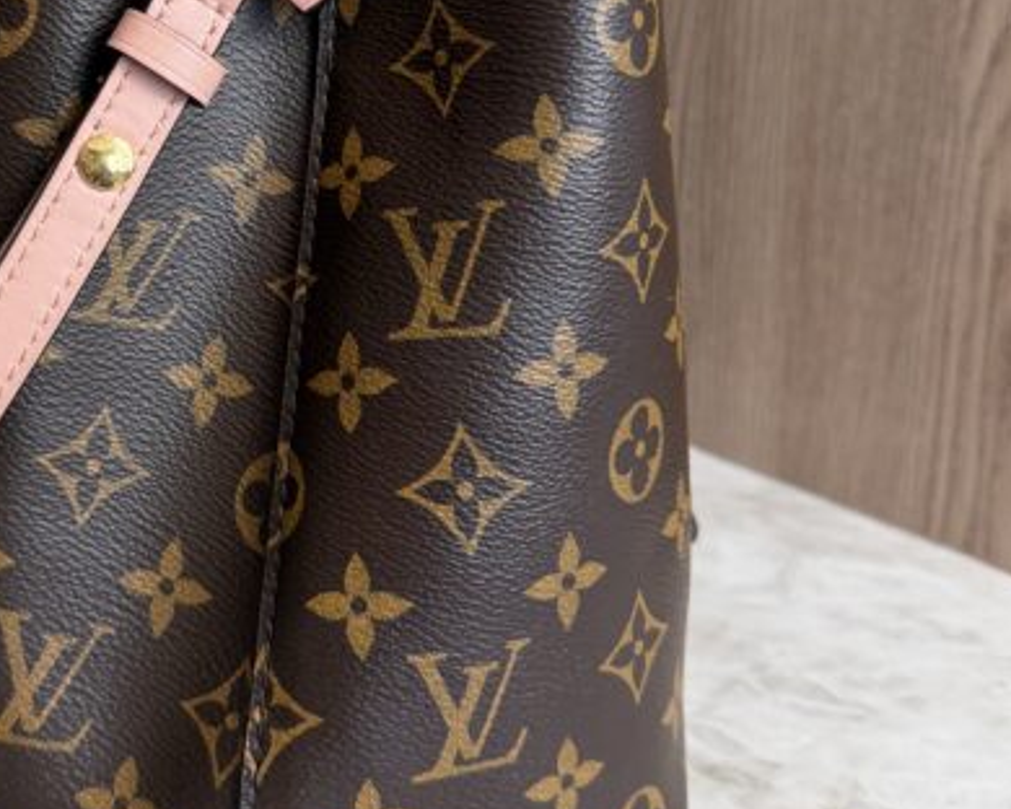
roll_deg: -0.6
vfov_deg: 31.0
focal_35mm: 48
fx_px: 1436
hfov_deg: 37.9
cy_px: 220
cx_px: 267
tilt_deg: -14.4
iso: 160
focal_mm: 6.76
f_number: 1.78
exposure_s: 1/120
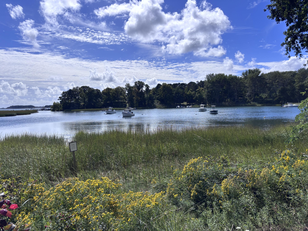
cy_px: 116
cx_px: 154
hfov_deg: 67.3
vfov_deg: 53.1
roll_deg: +1.5
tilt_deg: -2.1
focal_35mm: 26
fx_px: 231
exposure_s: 1/7692
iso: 50
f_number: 1.6
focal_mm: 5.96
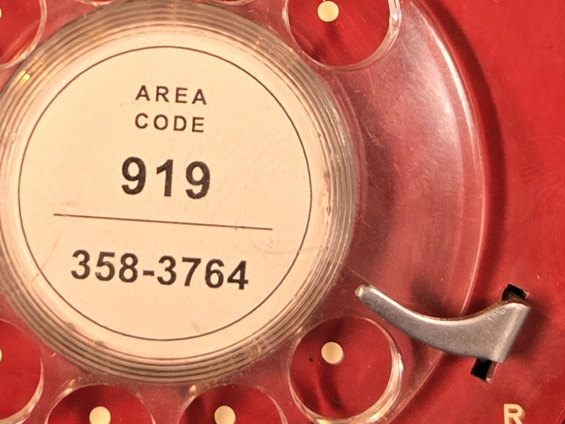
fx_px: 1812
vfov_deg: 13.0
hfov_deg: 17.5
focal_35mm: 111
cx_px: 87
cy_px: -102
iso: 320
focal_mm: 5.4
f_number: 1.8
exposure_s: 1/120
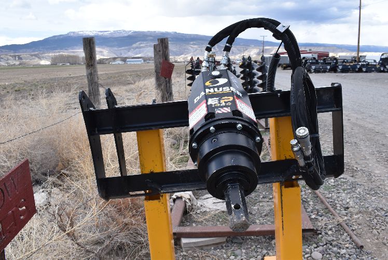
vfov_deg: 41.8
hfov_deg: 59.5
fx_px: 340
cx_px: 194
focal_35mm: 32
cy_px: 130
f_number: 9
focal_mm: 21
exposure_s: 1/320
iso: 200
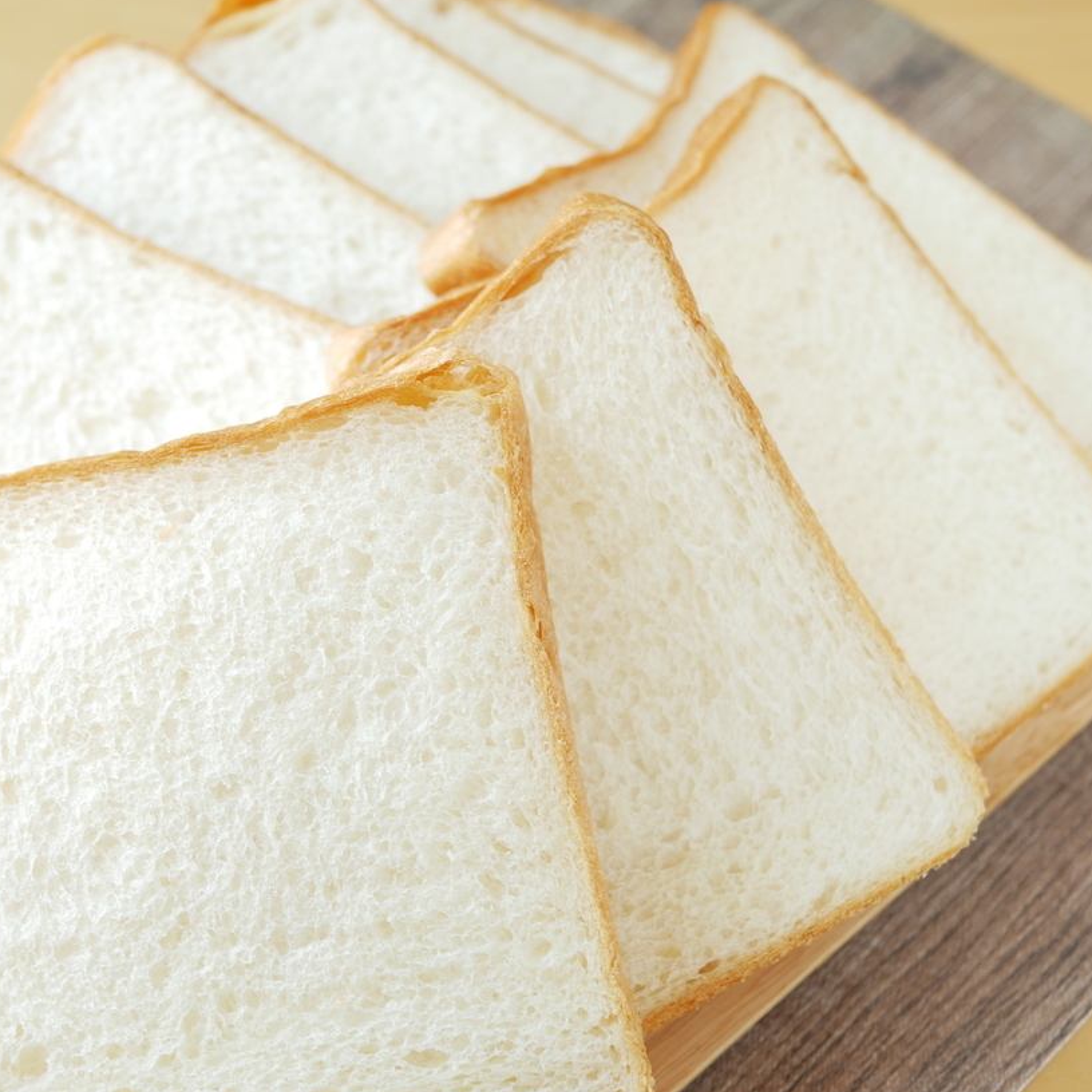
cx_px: 384
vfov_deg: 26.5
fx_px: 2320
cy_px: 551
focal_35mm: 65
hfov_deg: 26.4
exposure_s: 1/60
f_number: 3.5
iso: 200
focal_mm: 25
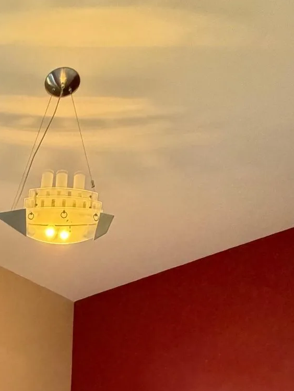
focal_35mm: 43
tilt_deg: -5.5
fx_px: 487
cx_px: -15
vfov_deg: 30.5
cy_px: 548
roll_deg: -1.7
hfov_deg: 30.6
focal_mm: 2.22
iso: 500
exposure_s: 1/60
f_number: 2.2
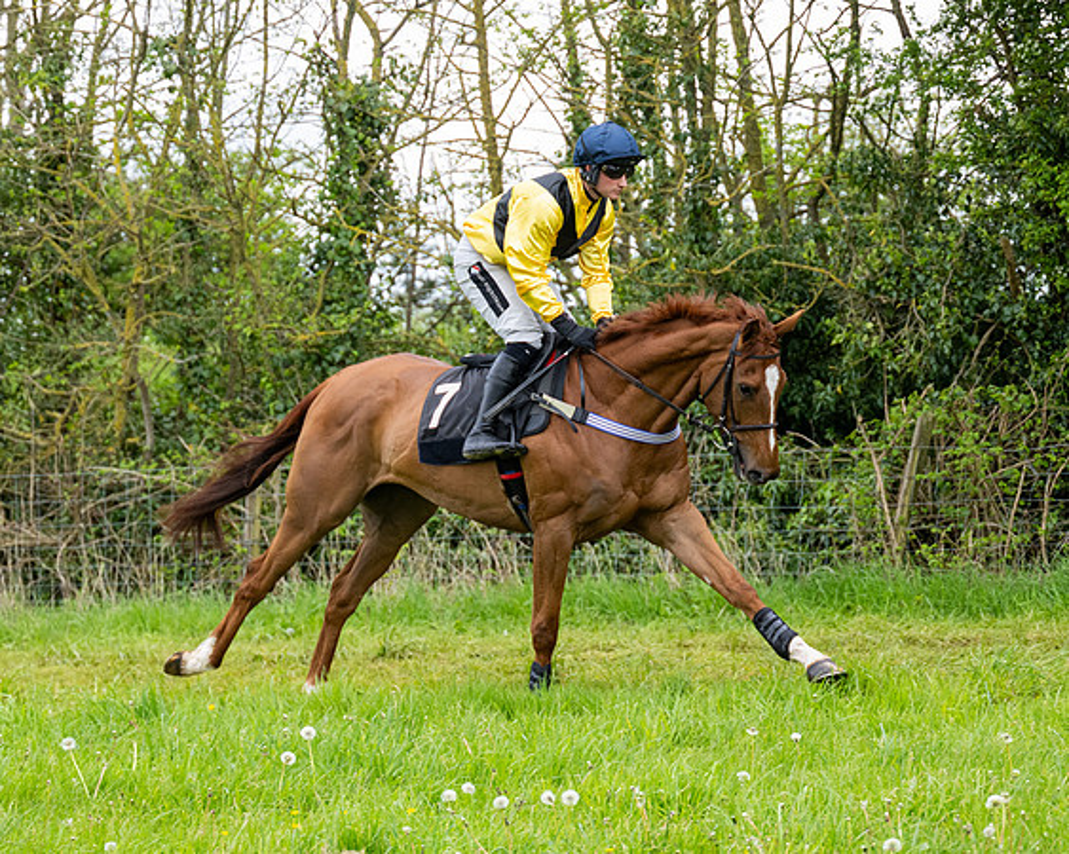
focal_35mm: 154
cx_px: 377
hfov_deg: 12.5
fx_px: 4859
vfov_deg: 10.0
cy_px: 420
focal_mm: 98
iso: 800
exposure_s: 1/1250
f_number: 4
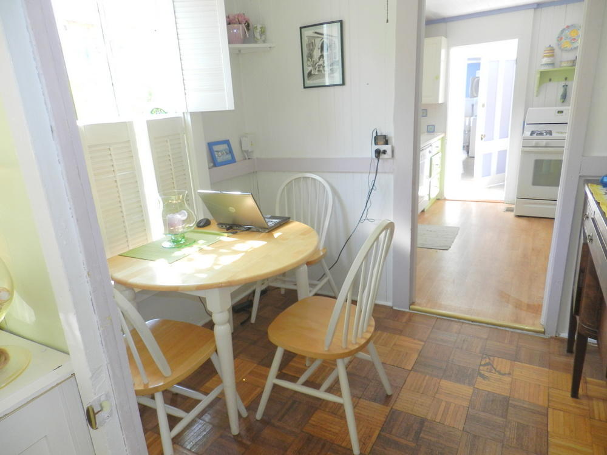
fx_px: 403
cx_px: 304
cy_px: 228
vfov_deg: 58.9
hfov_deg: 73.9
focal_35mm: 23
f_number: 3.4
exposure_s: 1/30
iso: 200
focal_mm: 4
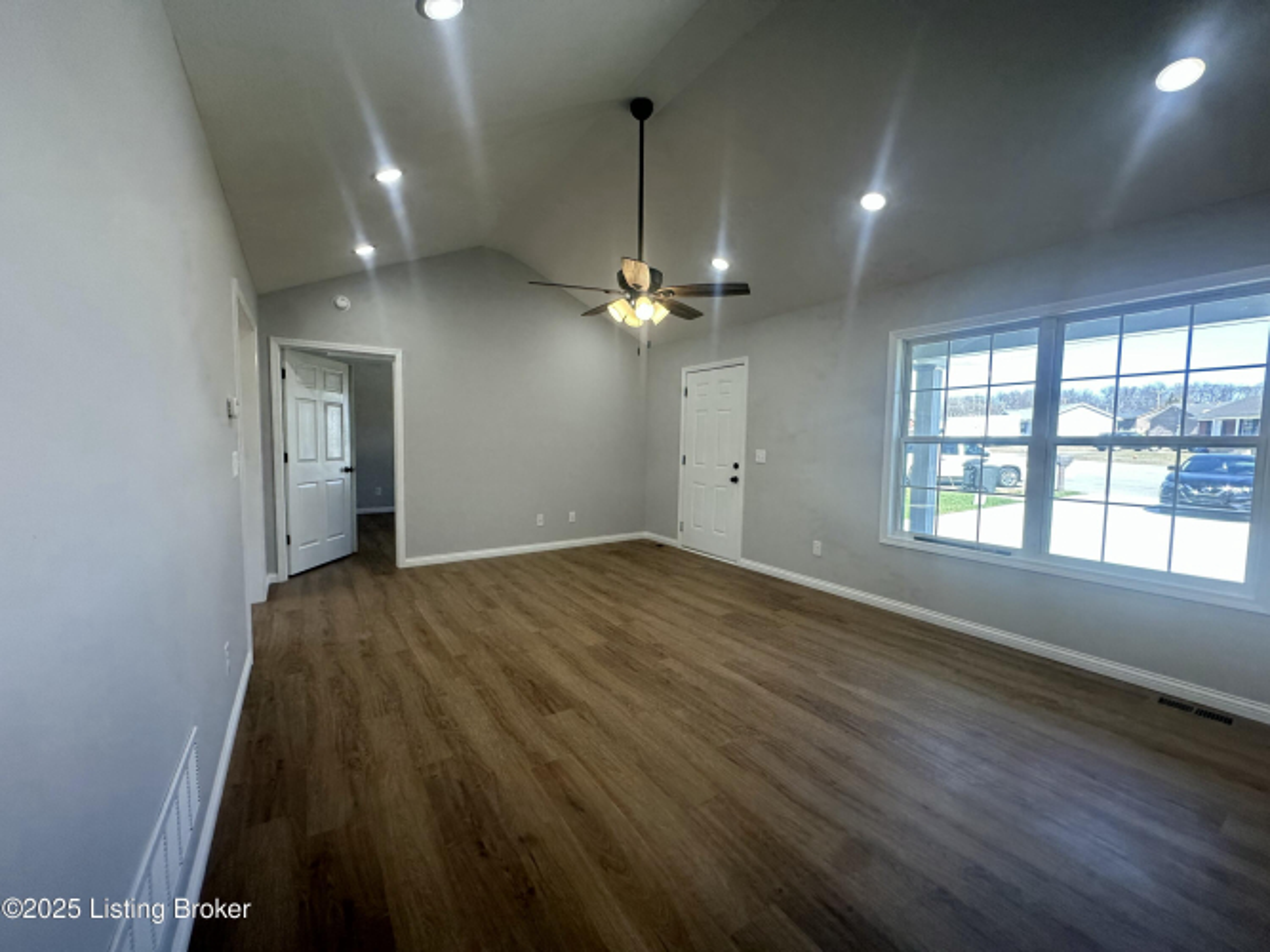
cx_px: 635
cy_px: 476
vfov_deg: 85.7
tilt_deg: -3.0
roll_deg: -0.9
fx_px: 514
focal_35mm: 14
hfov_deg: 102.1
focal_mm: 2.22
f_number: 2.2
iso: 125
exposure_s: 1/120
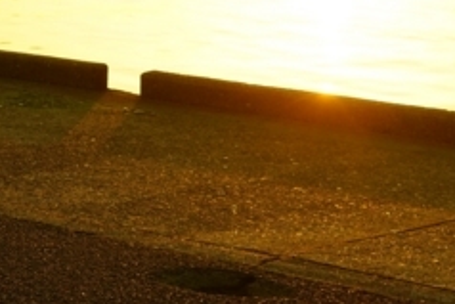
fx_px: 1872
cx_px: -54
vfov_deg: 9.2
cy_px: -50
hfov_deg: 13.6
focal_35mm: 148
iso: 100
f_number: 8
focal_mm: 44
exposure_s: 1/100
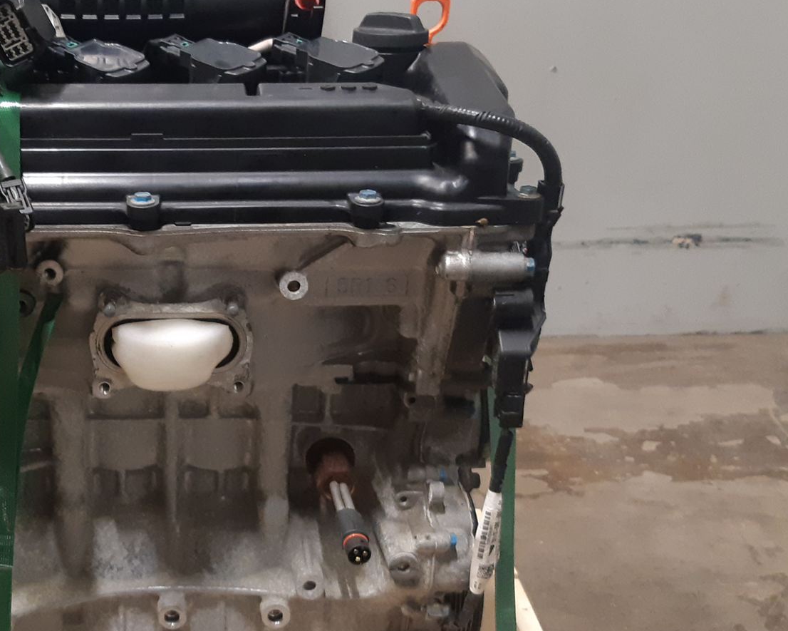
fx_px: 1096
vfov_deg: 32.0
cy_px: 385
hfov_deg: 38.3
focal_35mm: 47
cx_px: 177
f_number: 1.7
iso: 250
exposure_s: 1/50
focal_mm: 3.93
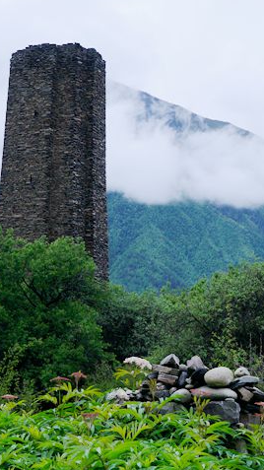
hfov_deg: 13.4
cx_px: 164
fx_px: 1121
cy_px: 242
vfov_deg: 23.7
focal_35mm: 90
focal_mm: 41
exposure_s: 1/250
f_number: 10
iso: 125
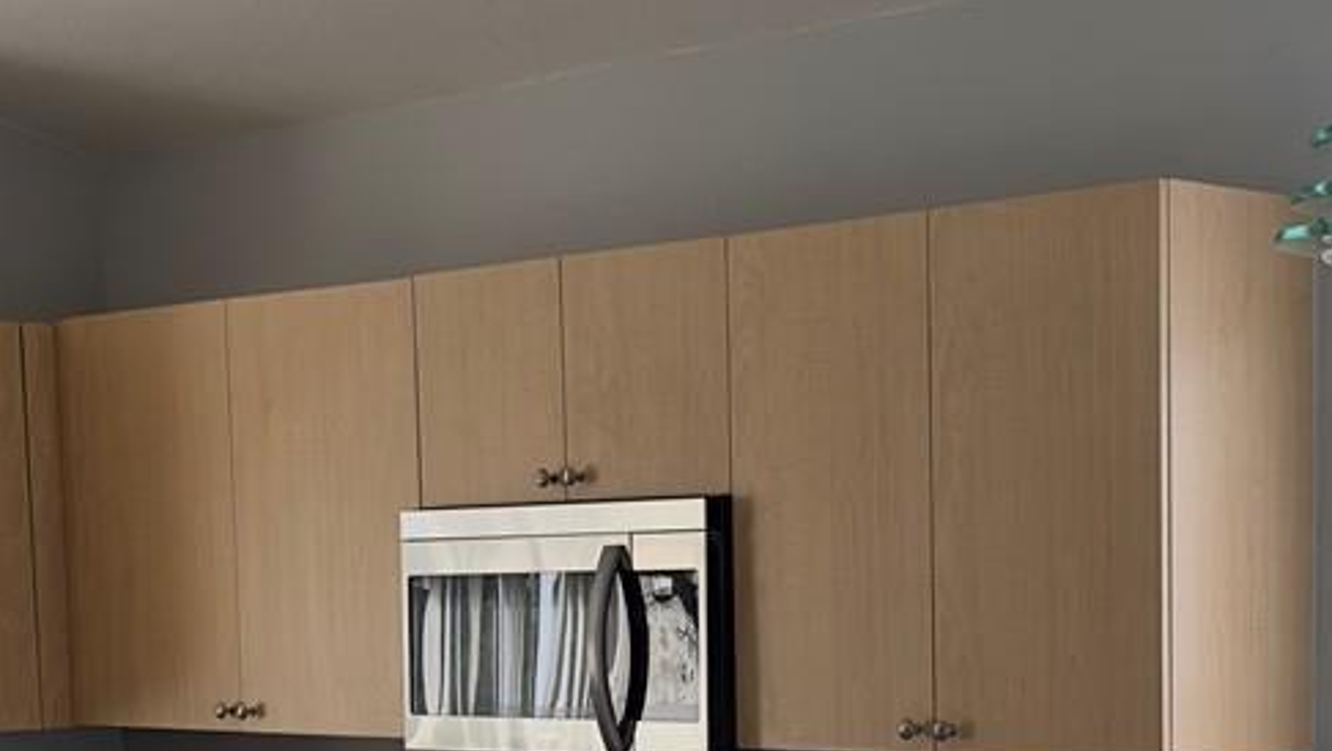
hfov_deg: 24.4
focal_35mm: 86
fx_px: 3039
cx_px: 1006
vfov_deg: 13.7
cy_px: 874
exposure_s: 1/120
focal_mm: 6.86
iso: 125
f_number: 1.78
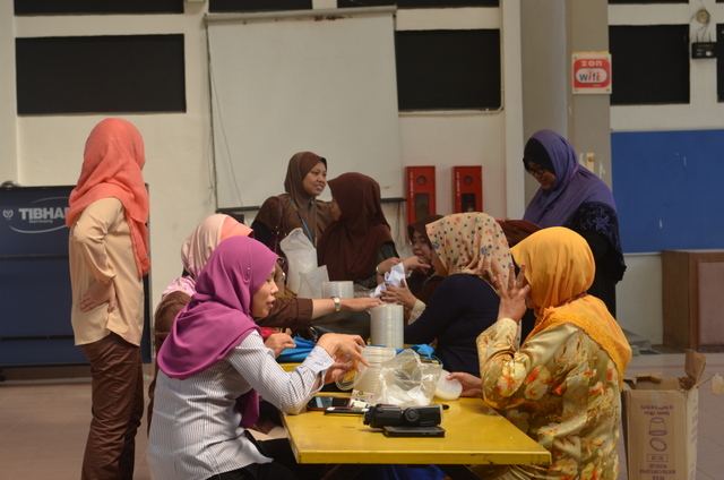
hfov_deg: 24.7
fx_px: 1656
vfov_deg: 16.5
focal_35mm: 82
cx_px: 362
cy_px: 240
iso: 200
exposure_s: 1/125
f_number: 5.6
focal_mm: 55
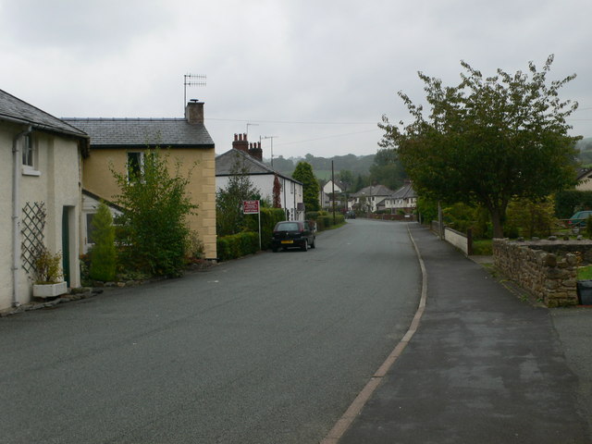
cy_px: 222
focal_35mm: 34
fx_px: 581
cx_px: 296
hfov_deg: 54.0
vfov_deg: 41.8
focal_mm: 6.3
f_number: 3.2
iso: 80
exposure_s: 1/125
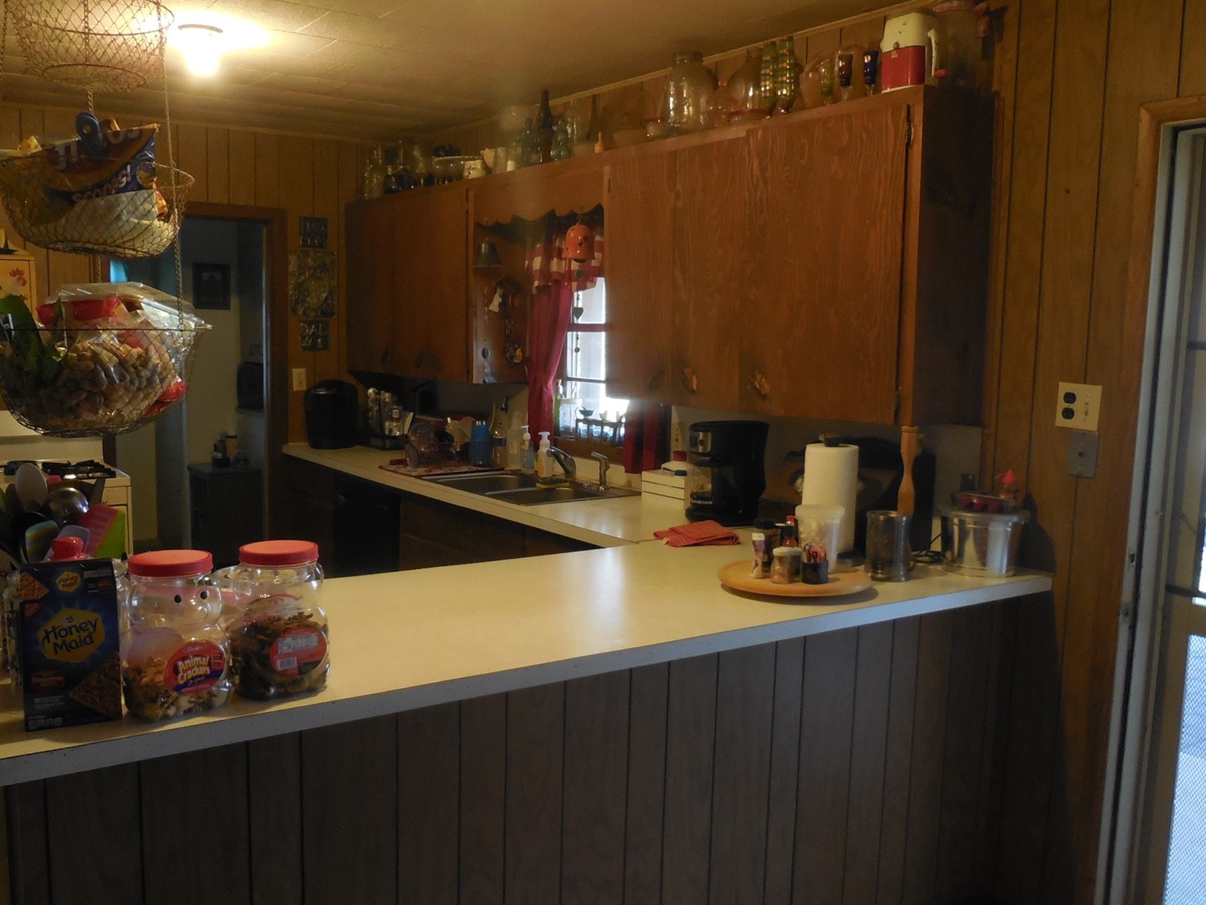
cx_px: 561
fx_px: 1080
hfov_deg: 58.3
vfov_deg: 45.4
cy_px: 486
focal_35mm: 31
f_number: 3.1
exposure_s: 1/30
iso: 280
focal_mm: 4.5
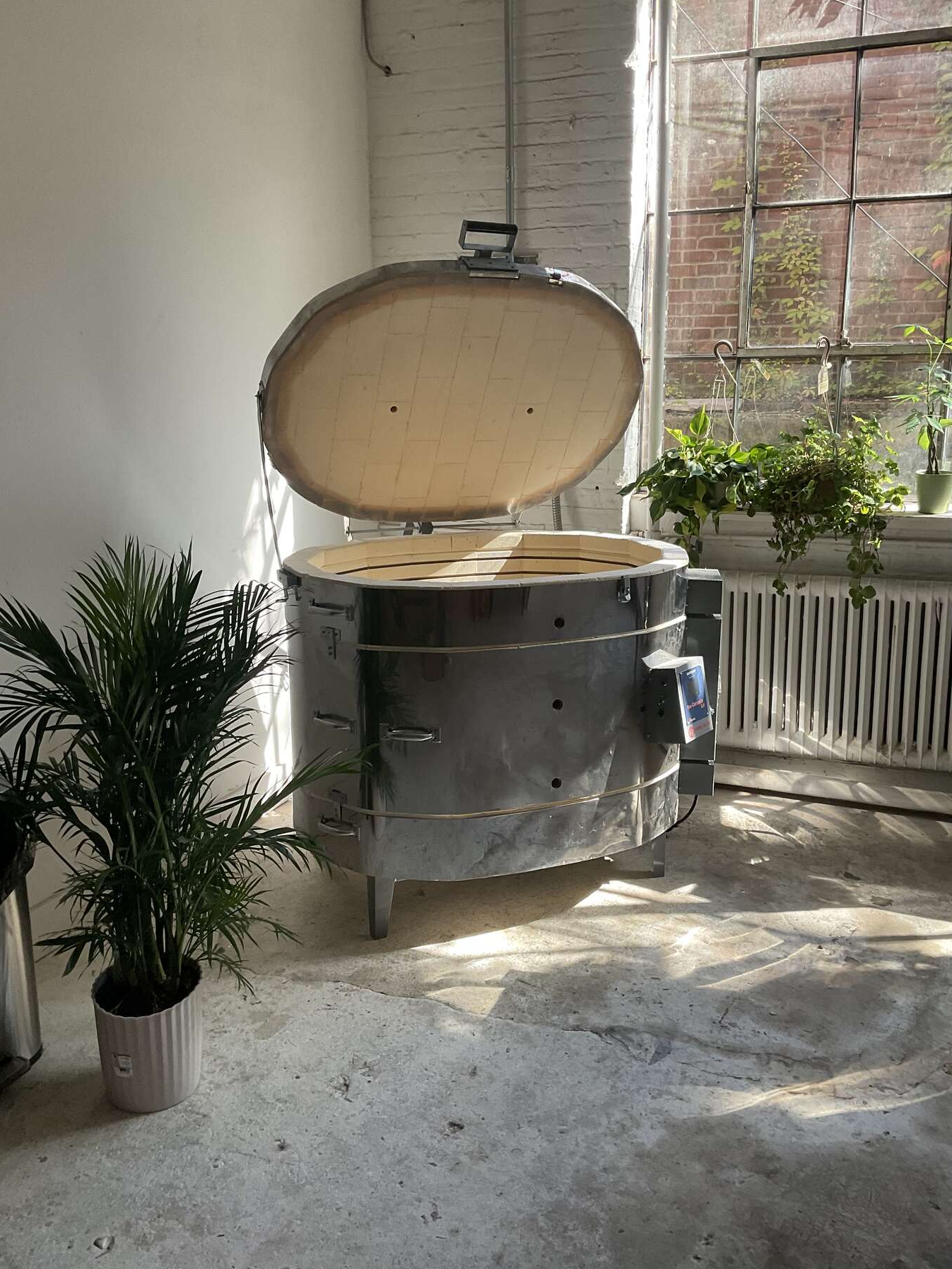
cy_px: 619
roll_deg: +0.0
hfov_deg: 45.4
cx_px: 495
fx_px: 1137
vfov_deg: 58.3
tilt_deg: -14.2
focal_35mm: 31
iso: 64
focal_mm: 3
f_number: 1.8
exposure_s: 1/122
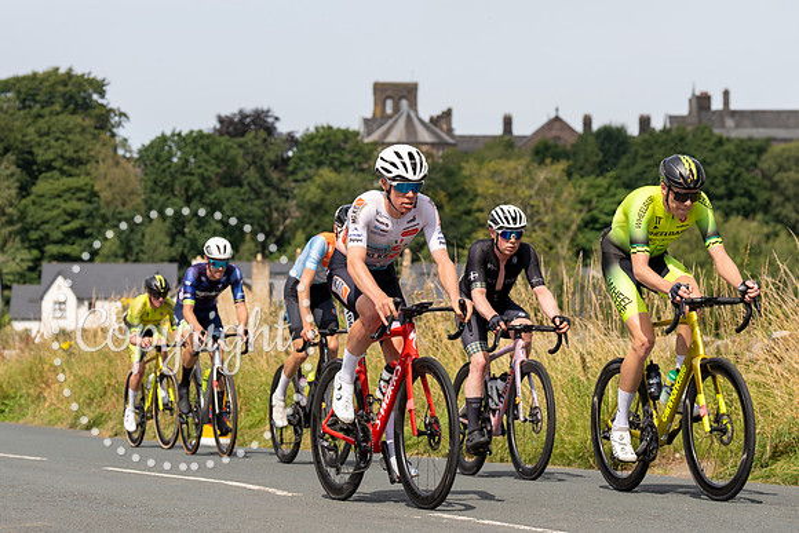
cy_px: 192
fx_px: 2538
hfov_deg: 17.9
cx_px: 363
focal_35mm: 114
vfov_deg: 12.0
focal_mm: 87
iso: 100
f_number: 4.5
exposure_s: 1/800
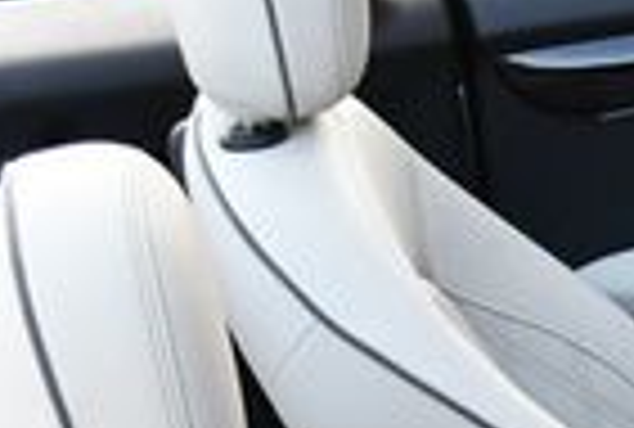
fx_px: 2880
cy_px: 631
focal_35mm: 163
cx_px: 1111
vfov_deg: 8.3
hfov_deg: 11.7
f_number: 4
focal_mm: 18
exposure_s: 1/250
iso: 400
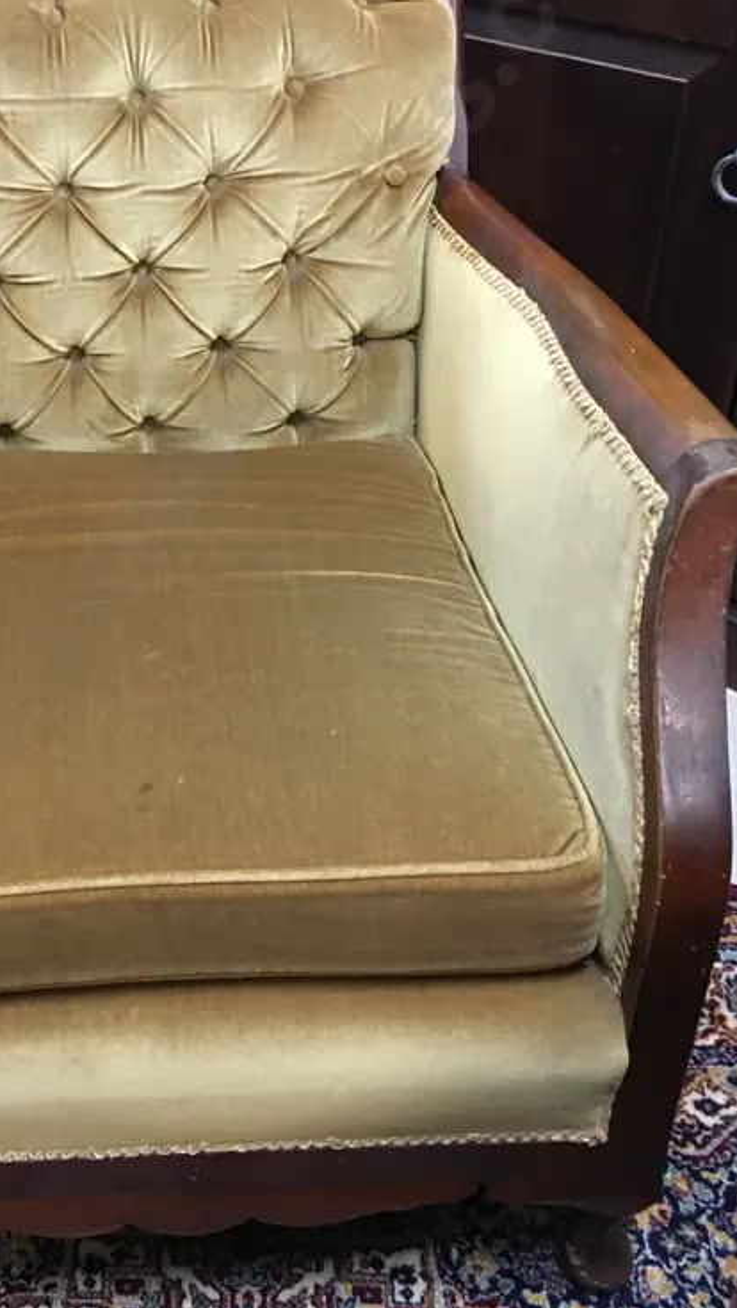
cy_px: 527
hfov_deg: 26.6
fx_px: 1527
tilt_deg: -32.5
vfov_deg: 46.1
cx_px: 139
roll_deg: +1.2
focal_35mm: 44
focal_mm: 4.15
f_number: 2.2
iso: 100
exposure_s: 1/17
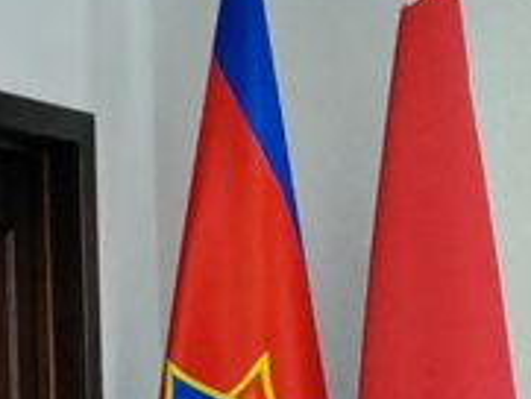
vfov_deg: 9.7
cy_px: 334
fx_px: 2349
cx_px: -898
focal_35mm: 153
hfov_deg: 10.4
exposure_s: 1/100
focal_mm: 5.52
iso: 800
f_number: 1.9
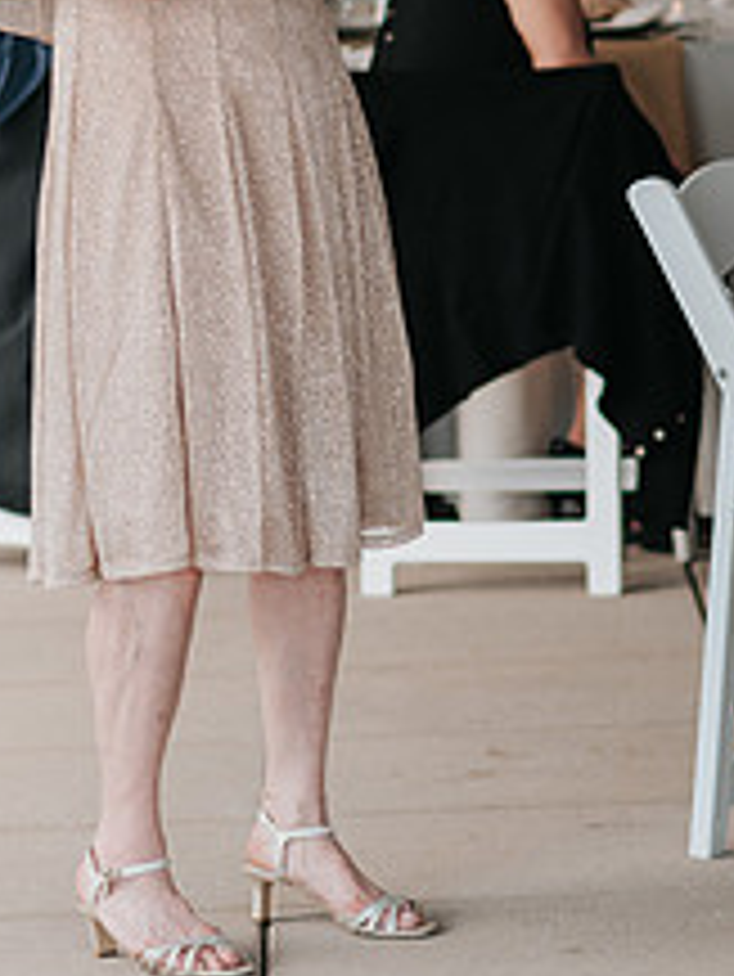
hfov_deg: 5.9
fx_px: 7174
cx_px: 207
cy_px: 99
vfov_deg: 7.8
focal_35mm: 254
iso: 100
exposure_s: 1/250
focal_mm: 85
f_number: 2.5
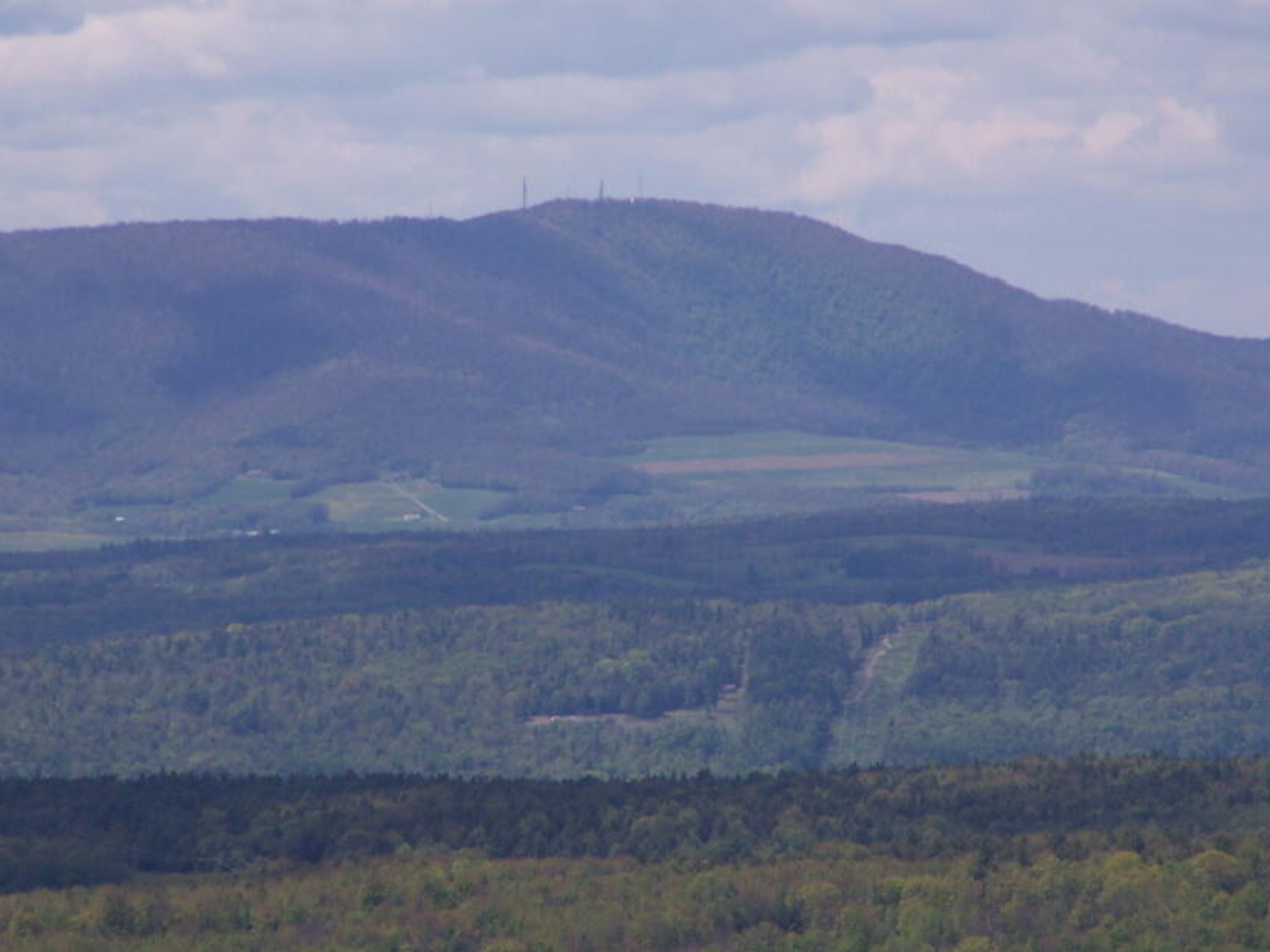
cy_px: 500
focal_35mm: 473
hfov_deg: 4.2
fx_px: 17351
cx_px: 758
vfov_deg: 3.1
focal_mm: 63
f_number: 5
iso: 80
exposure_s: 1/800
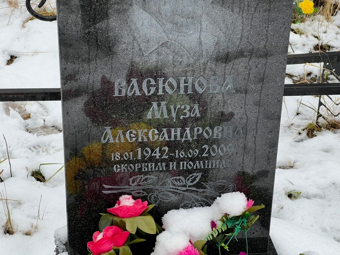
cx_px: 170
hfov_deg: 25.3
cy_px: 128
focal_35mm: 77
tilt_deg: -30.4
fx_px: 756
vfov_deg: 19.1
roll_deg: -2.4
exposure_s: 1/99
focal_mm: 9
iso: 50
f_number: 2.8
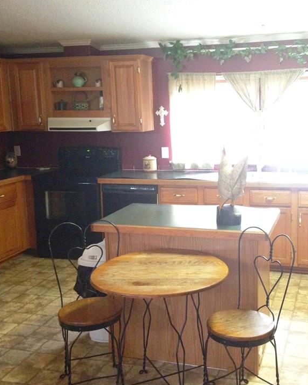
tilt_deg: -8.5
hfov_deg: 32.6
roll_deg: +3.0
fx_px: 524
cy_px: 185
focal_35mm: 46
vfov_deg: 40.3
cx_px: 194
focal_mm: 4.12
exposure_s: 1/20
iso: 320
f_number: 2.4
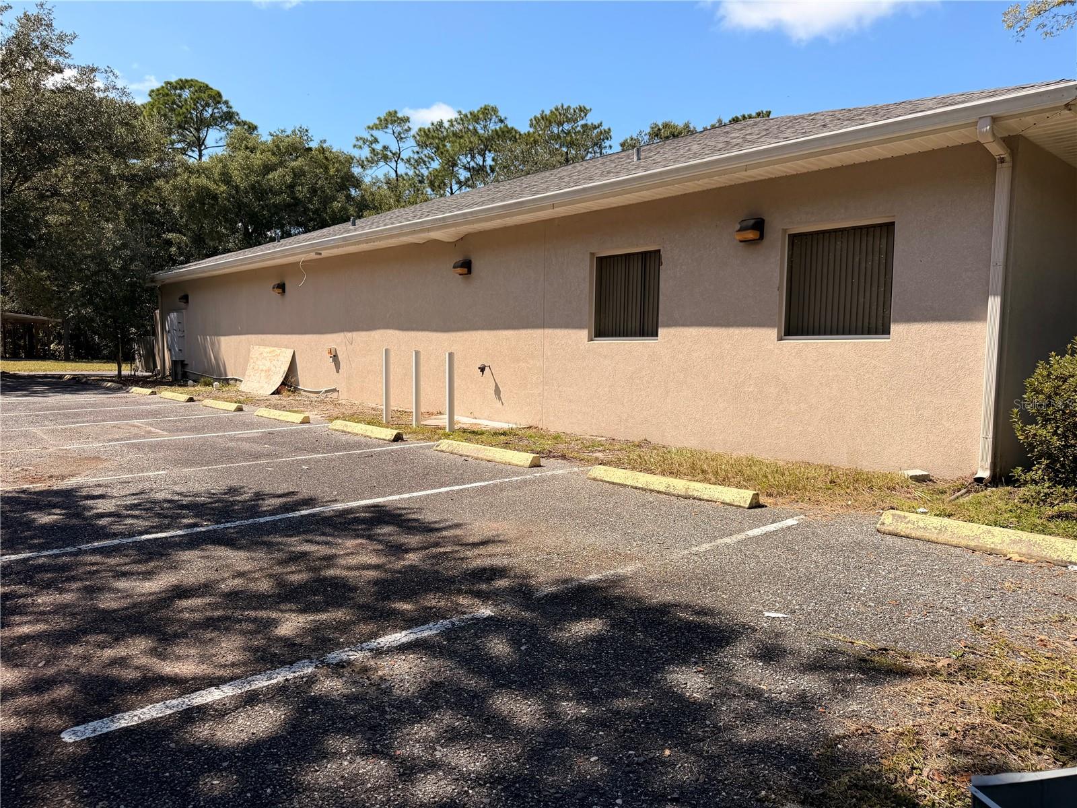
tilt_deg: -4.5
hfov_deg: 71.6
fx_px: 747
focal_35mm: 24
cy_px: 404
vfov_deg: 56.8
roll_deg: +0.8
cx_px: 538
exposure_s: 1/3953
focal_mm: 6.76
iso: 80
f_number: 1.78
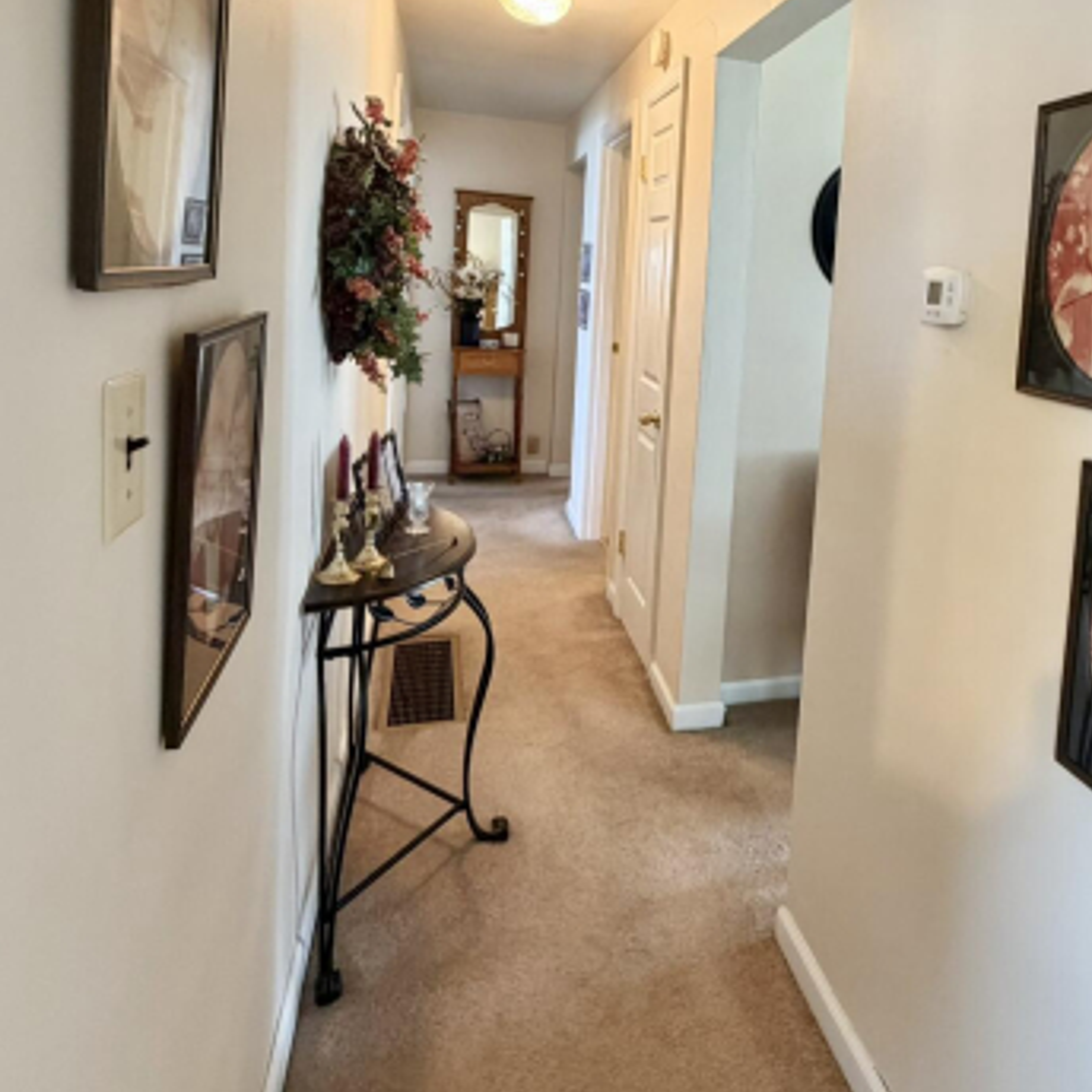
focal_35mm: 24
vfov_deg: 63.3
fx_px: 857
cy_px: 357
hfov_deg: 62.9
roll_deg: -4.6
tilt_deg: -4.3
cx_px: 752
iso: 320
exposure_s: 1/60
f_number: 2.2
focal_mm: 2.22
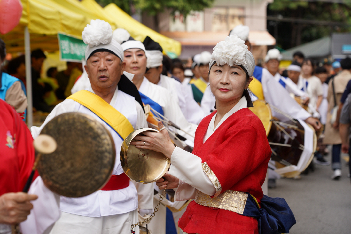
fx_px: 1024
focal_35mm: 105
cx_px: 176
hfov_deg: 19.5
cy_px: 117
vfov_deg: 13.0
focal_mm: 105
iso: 200
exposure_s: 1/250
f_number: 5.6
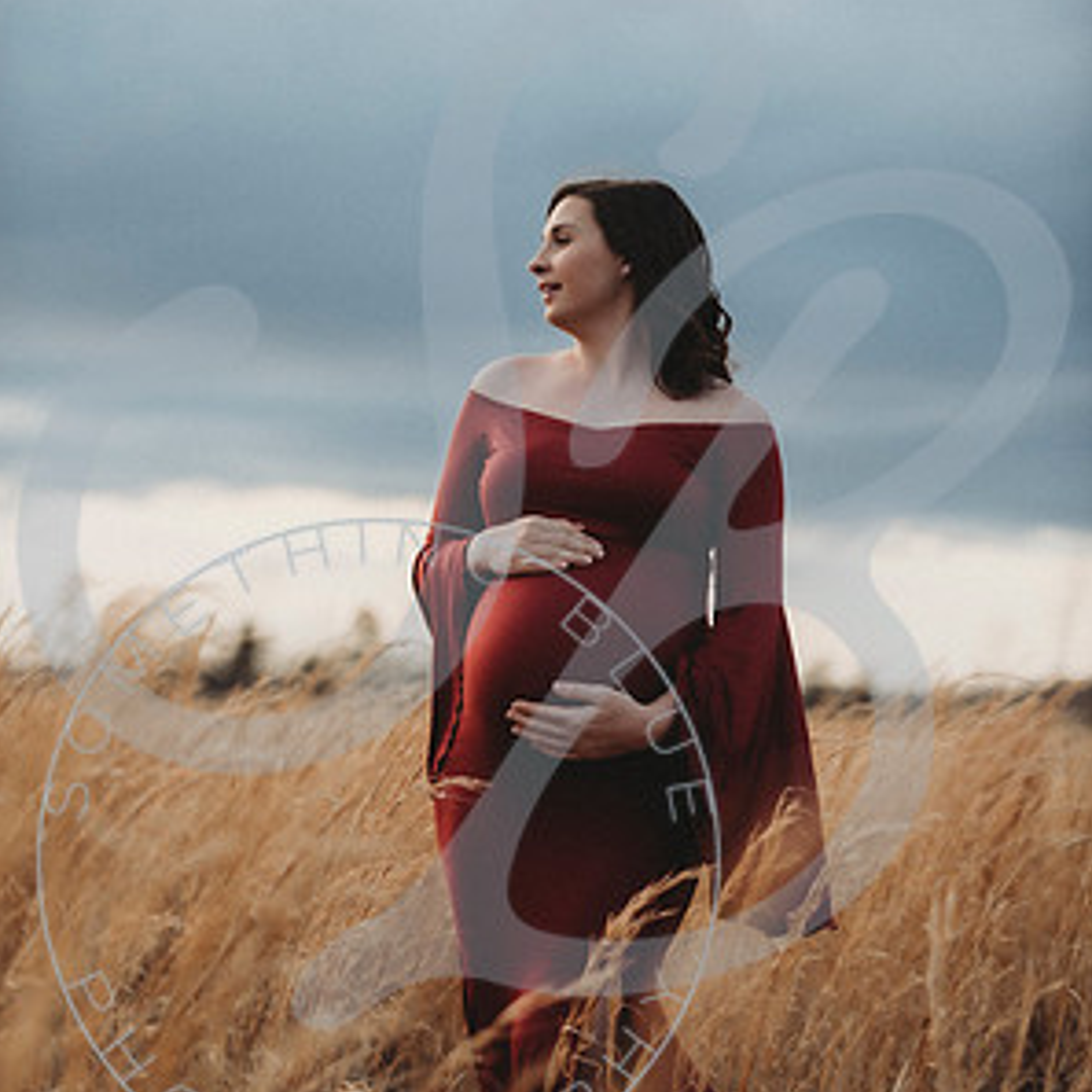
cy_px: 581
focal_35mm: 103
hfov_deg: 16.9
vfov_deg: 16.9
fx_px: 3676
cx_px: 544
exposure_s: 1/500
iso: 100
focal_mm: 80
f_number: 2.8
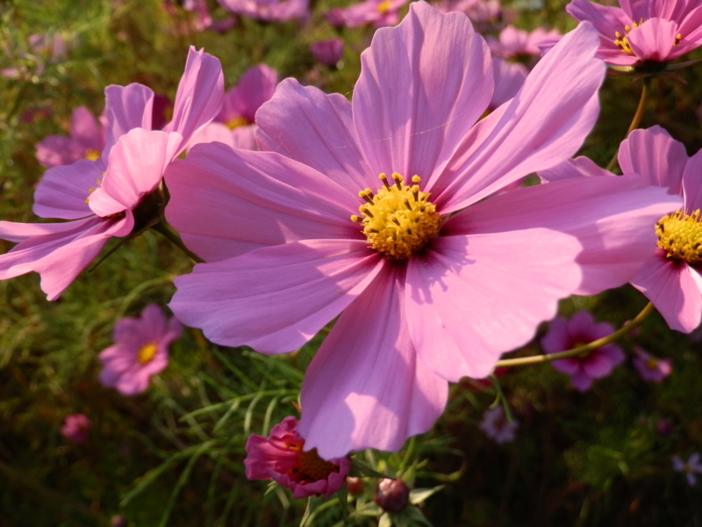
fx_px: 690
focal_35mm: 34
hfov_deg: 54.0
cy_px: 264
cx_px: 351
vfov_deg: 41.8
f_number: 3.5
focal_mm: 6.17
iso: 80
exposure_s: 1/400
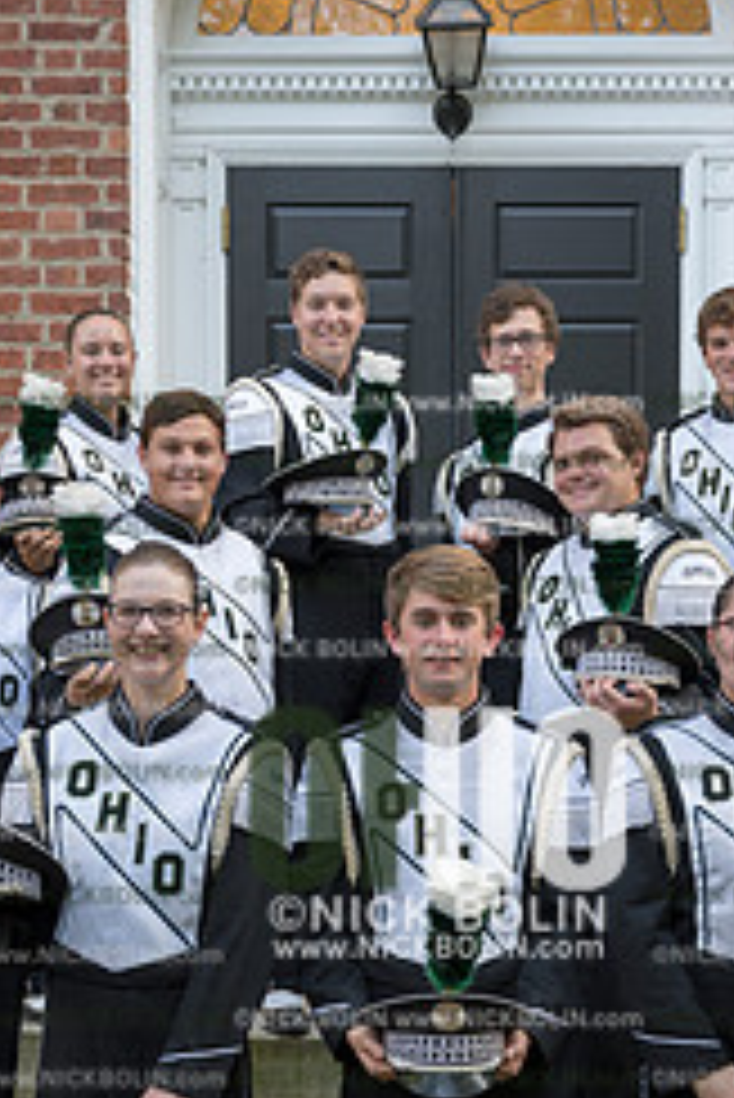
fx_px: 2138
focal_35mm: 70
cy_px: 832
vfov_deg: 28.4
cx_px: 437
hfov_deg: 19.5
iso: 125
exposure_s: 1/40
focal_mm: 38
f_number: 4
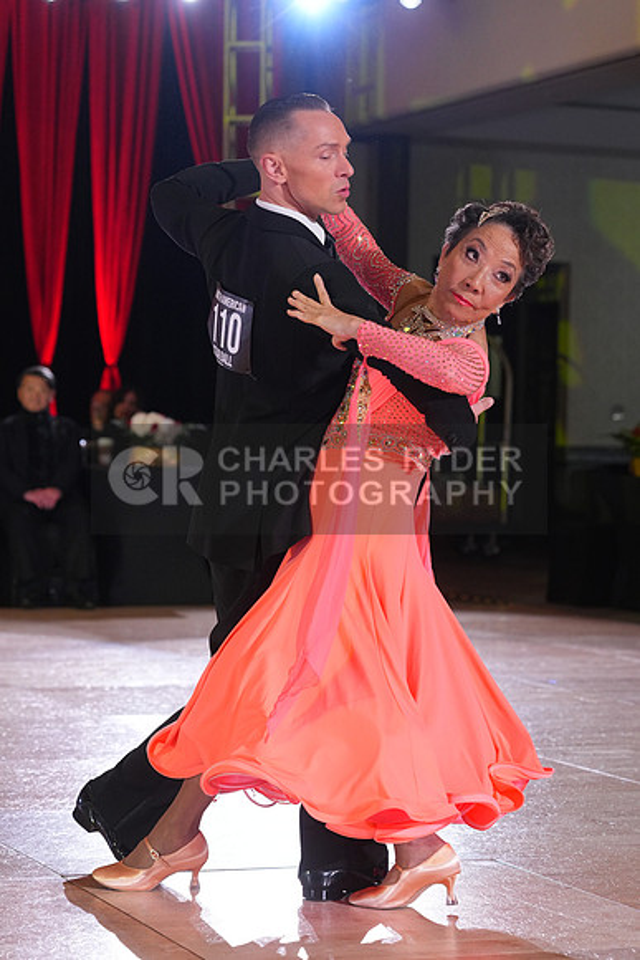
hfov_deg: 15.0
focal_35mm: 91
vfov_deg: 22.4
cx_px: 320
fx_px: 2425
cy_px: 480
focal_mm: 91
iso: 2500
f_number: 4.5
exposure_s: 1/250
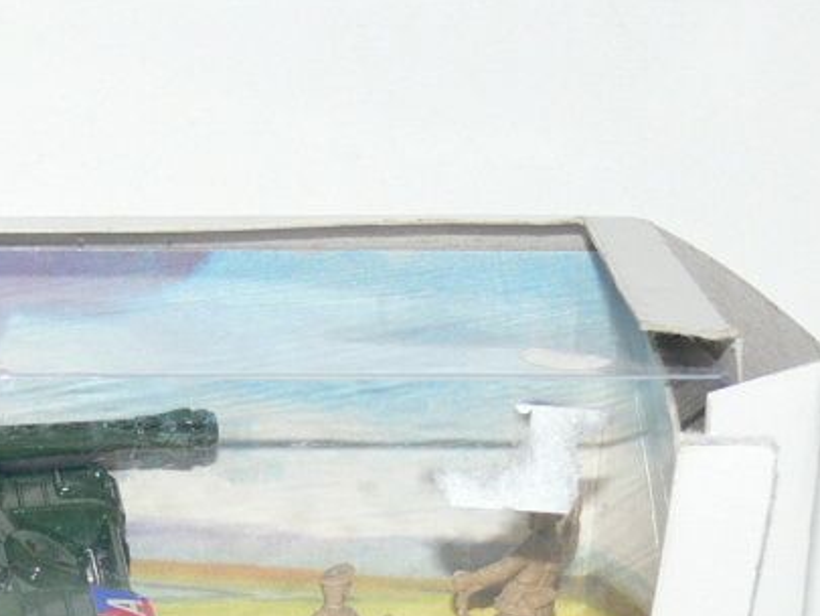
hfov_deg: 11.3
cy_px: 608
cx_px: -65
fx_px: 4076
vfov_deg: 8.6
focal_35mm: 172
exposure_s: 1/30
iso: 100
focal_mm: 11.2
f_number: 3.2
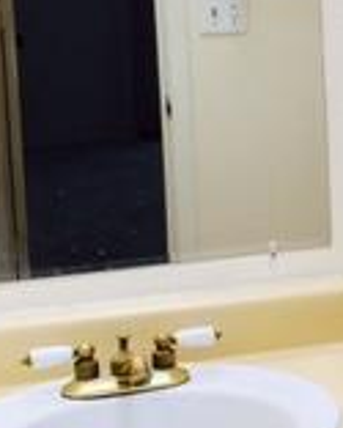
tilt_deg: -9.9
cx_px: 532
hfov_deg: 12.6
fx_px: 1471
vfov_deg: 16.5
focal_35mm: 116
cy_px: 165
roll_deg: +0.5
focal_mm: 4.15
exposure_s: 1/73
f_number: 2.2
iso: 25
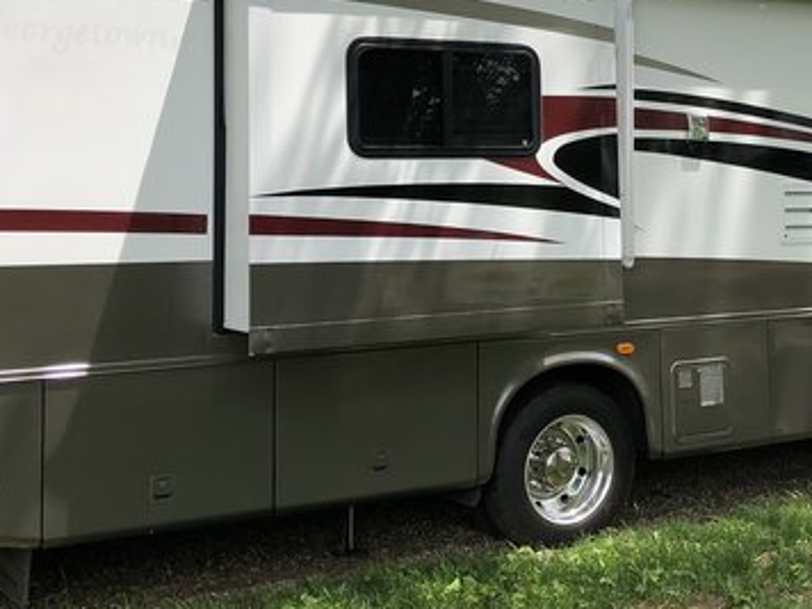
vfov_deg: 22.9
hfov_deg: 30.3
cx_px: 595
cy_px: 105
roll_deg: +0.6
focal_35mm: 63
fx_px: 1478
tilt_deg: +1.8
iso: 20
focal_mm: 3.99
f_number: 1.8
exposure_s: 1/857
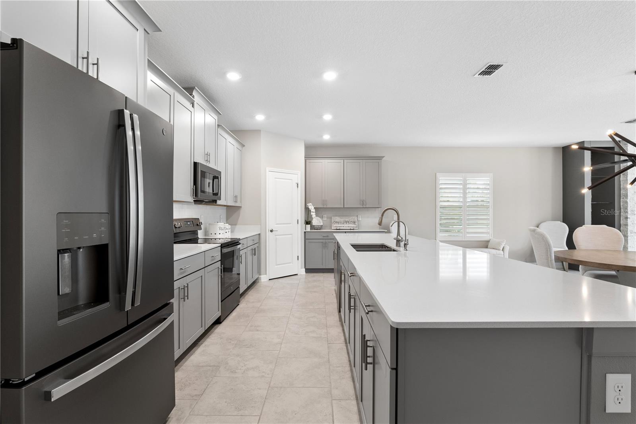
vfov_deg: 73.7
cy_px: 212
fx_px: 283
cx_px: 318
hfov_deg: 96.7
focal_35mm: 16
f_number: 10
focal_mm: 16
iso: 800
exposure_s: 1/20
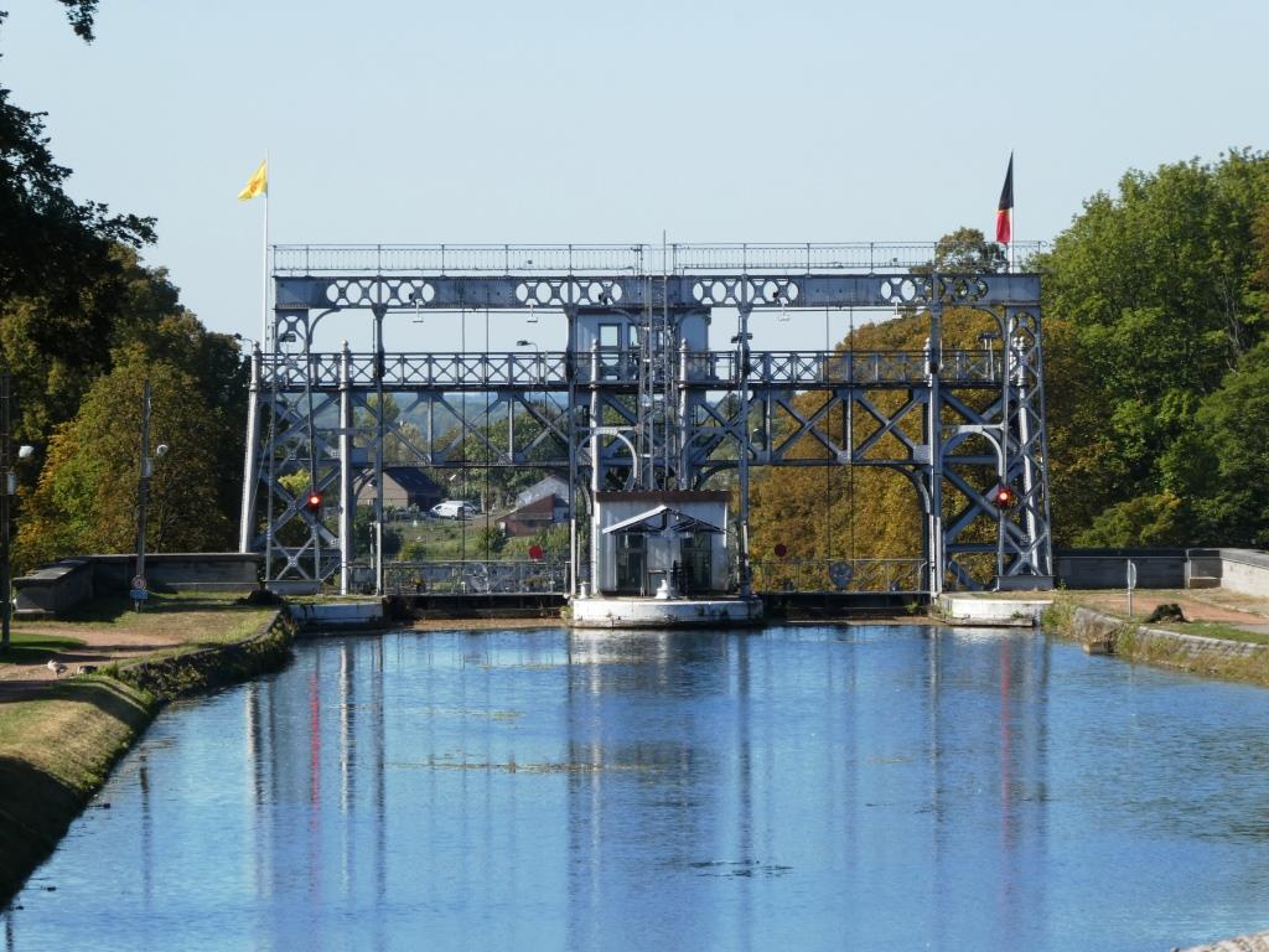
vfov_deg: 6.4
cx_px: 634
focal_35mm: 231
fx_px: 8468
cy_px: 476
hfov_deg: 8.6
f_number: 5.6
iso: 80
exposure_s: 1/250
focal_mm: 41.4
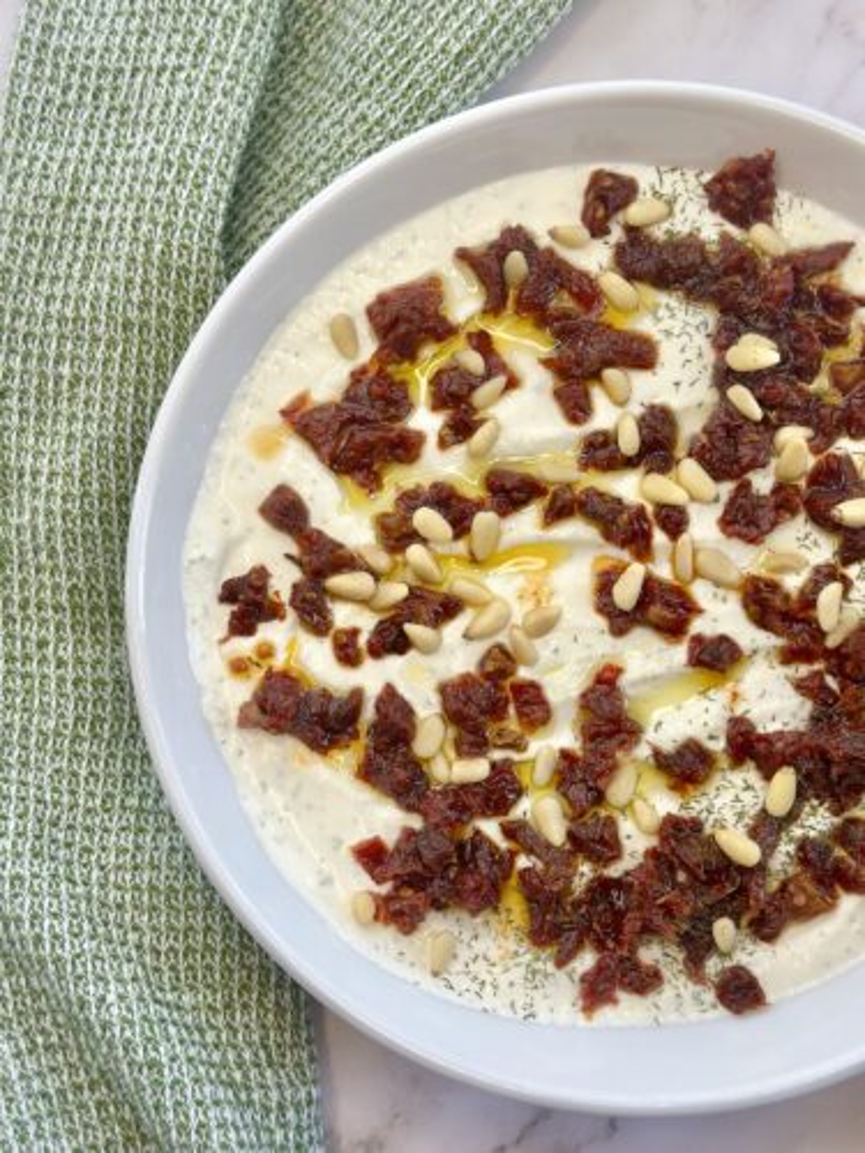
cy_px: 576
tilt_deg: -87.6
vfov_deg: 39.7
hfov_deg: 30.3
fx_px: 1599
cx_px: 432
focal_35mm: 48
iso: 80
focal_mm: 6.86
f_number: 1.78
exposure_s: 1/200
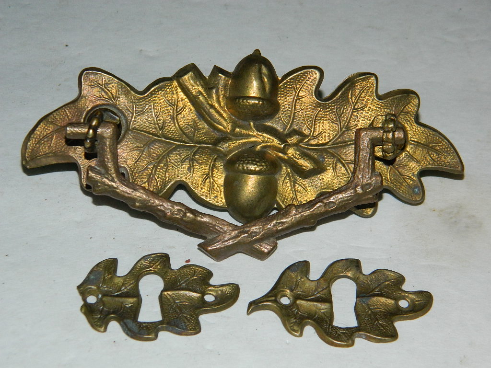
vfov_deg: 14.4
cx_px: 246
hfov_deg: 19.1
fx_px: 1461
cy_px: 184
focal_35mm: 103
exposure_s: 1/60
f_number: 12.6
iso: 200
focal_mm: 18.6
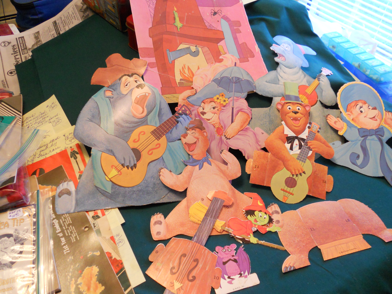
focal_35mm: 32
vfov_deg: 44.2
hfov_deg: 56.8
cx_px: 196
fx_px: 362
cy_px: 147
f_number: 3.5
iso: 400
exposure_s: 1/30
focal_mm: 5.8
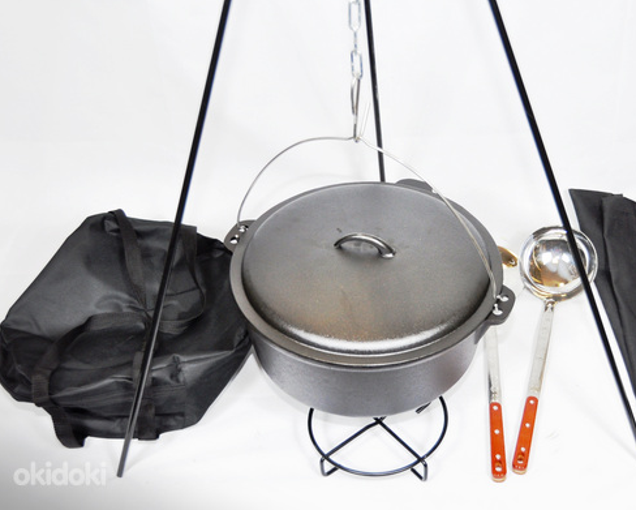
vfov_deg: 28.3
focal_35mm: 54
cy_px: 259
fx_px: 1009
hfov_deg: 34.9
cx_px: 368
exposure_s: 1/60
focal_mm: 31
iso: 400
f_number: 4.2
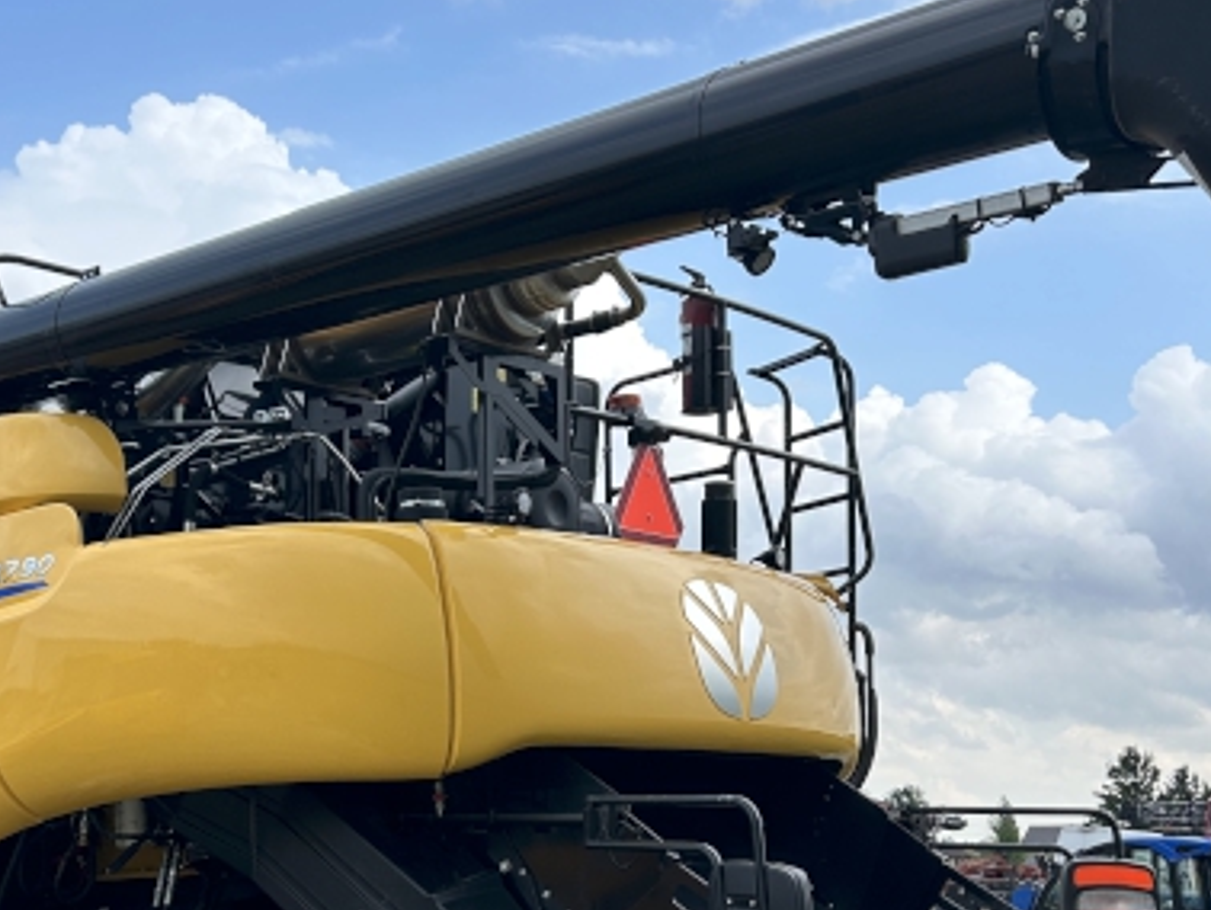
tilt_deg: +5.6
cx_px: 372
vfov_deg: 26.2
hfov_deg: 34.5
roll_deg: -0.2
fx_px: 1925
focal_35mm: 55
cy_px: 699
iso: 50
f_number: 1.5
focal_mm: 5.7
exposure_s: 1/1553
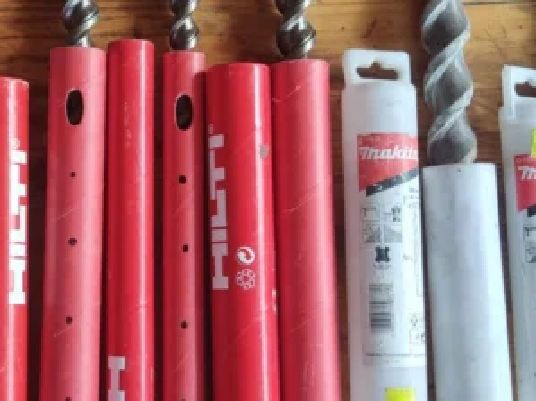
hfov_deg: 28.1
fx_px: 1037
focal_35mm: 67
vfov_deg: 21.9
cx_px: 79
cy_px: 179
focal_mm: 4.71
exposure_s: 1/100
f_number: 1.79
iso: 53
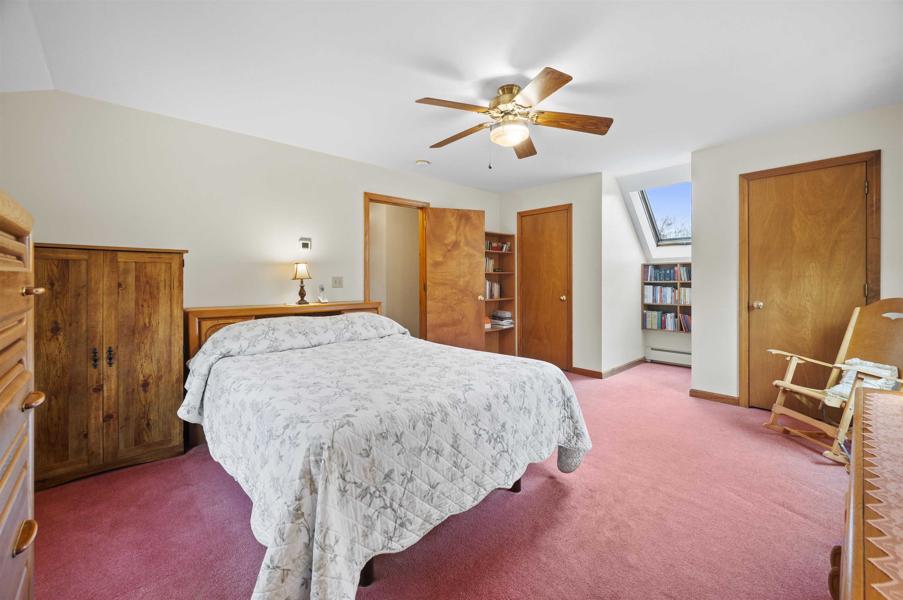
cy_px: 300
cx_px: 452
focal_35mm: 14
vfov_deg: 79.1
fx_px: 363
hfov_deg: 102.3
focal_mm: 14.5
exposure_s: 2
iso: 250
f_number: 7.1
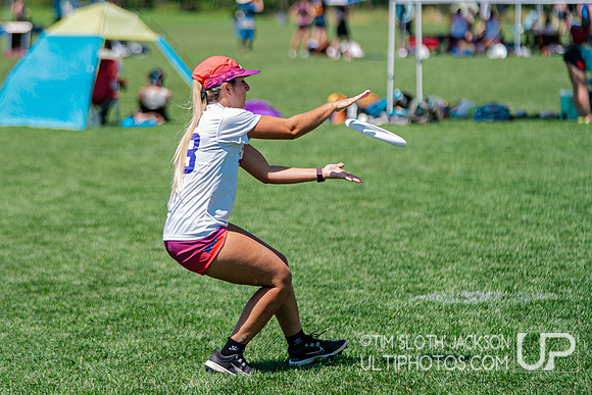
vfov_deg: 6.1
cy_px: 176
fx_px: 3699
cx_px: 204
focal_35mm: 225
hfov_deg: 9.1
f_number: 2.8
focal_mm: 137
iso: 500
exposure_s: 1/6400
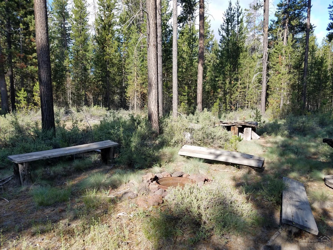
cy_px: 125
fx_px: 250
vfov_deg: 53.0
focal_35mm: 26
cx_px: 166
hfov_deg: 67.3
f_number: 1.7
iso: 50
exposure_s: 1/1068
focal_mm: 4.2
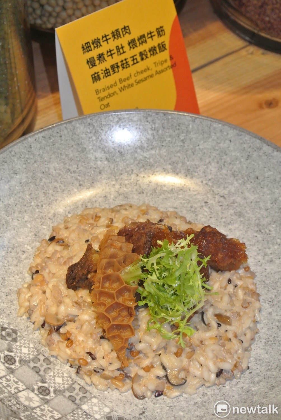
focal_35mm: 68
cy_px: 210
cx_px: 140
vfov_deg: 29.6
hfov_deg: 20.1
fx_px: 794
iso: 800
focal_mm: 25.2
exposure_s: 1/60
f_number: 5.3
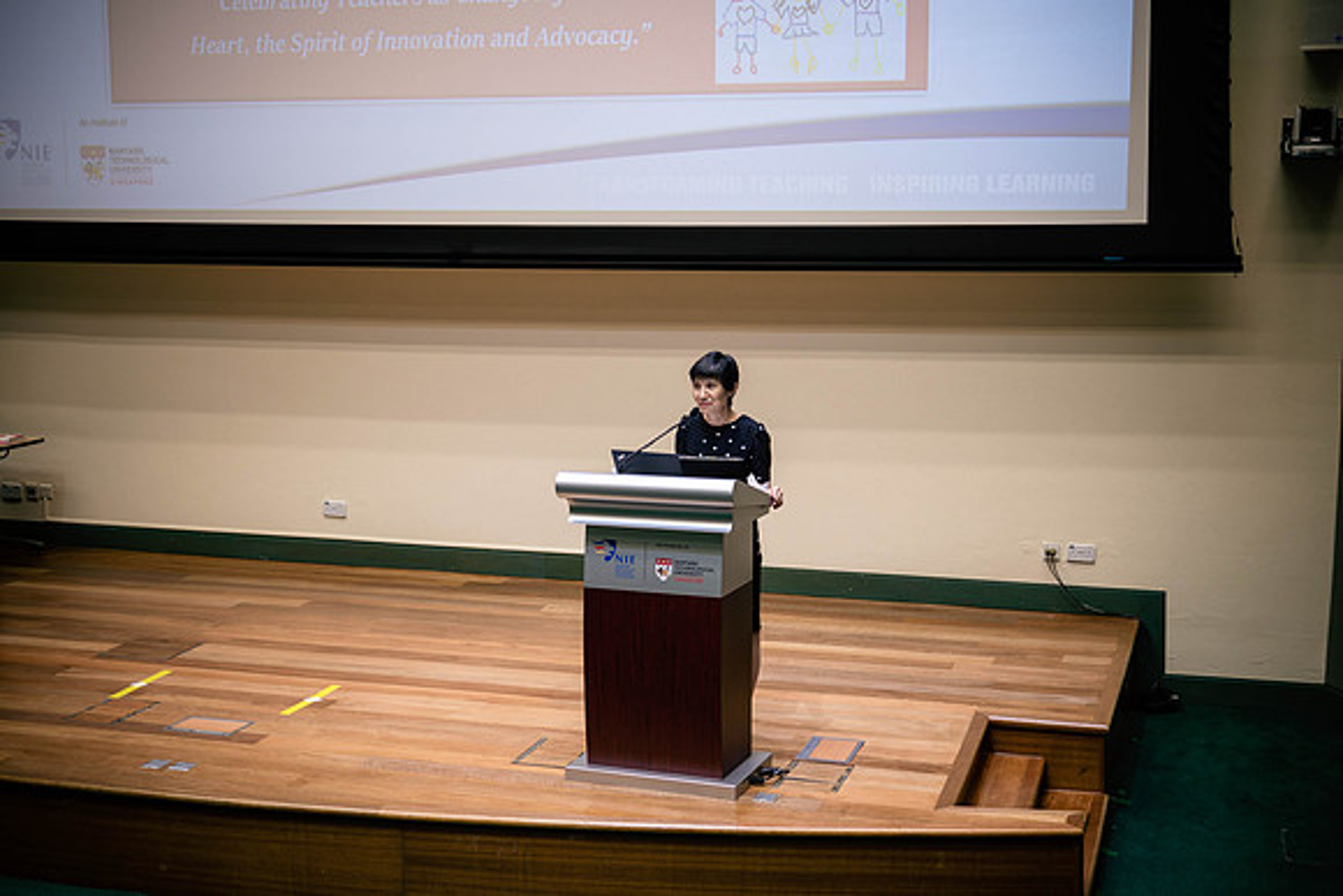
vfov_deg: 26.5
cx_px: 672
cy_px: 448
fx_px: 1902
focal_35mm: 51
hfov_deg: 38.9
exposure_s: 1/100
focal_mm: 24
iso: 200
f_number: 2
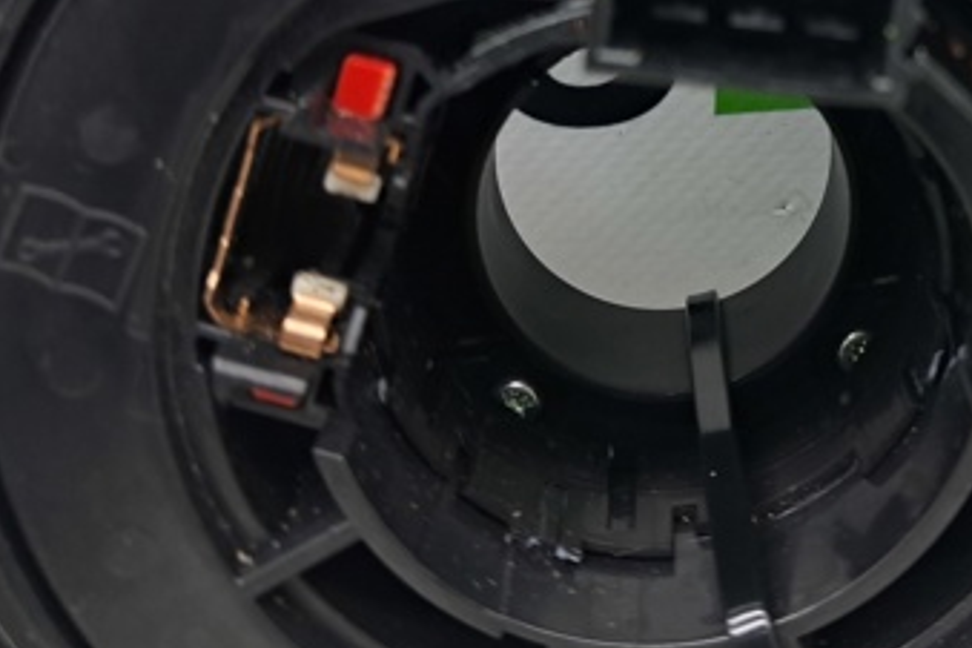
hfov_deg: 35.7
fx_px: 1431
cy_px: 42
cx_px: 843
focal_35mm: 53
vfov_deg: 24.6
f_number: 1.8
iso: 64
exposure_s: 1/50
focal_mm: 4
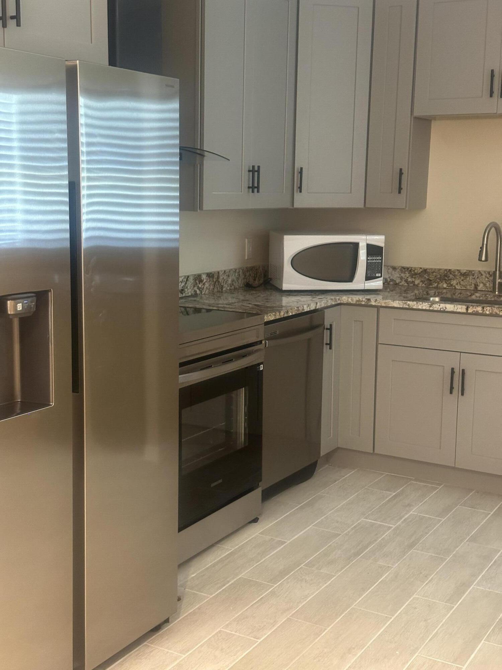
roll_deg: -1.7
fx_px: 928
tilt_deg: -9.4
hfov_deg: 30.3
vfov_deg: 39.7
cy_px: 335
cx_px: 251
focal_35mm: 48
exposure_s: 1/40
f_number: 1.78
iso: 500
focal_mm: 6.86
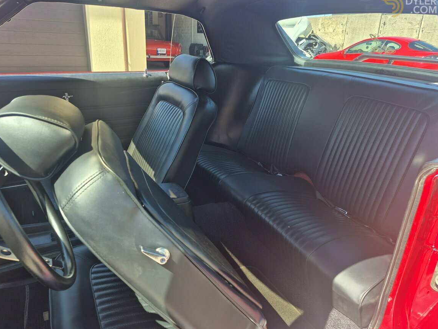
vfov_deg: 56.8
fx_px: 304
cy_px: 162
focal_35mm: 24
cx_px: 212
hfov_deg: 71.6
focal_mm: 5.4
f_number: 1.8
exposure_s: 1/333
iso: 25
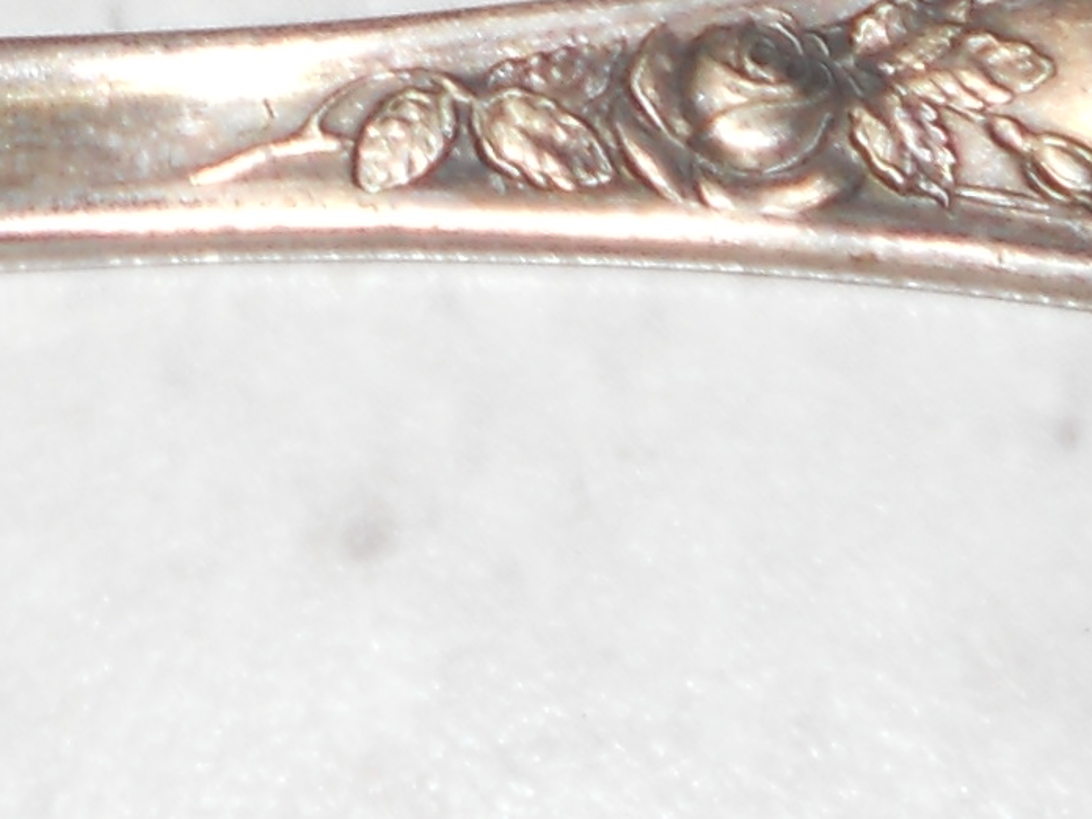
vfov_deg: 7.6
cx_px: -449
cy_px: -1111
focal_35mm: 184
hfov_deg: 10.4
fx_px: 5804
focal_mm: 5.8
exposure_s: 1/25
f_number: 8.8
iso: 80
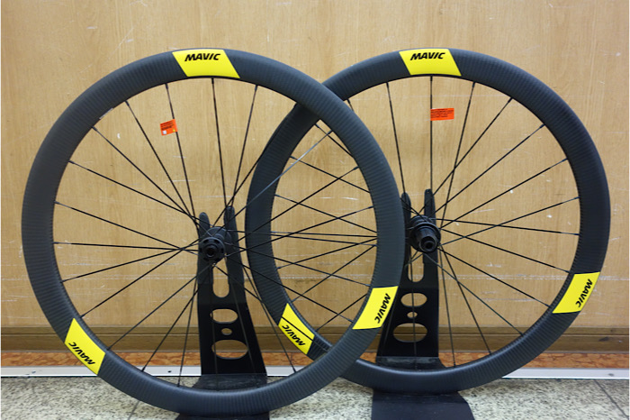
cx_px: 315
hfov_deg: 57.2
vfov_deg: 39.9
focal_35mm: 33
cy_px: 210
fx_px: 577
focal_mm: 12.18
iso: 800
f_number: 2.5
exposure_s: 1/80
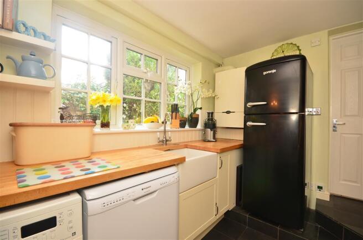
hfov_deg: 100.5
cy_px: 120
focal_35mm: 15
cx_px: 182
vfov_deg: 77.0
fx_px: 151
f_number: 8
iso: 400
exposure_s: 1/5
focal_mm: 10
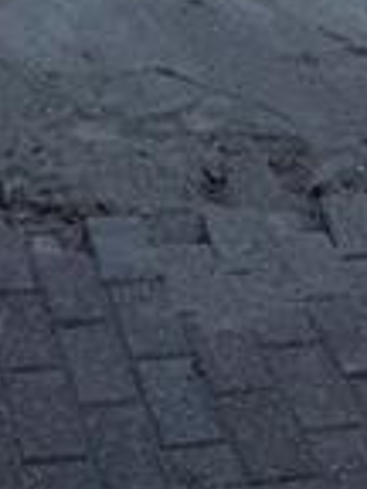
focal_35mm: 128
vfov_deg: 11.6
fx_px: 1809
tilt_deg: +0.7
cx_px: -58
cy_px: -812
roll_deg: +1.3
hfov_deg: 11.4
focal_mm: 6.76
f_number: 1.78
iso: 80
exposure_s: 1/1522
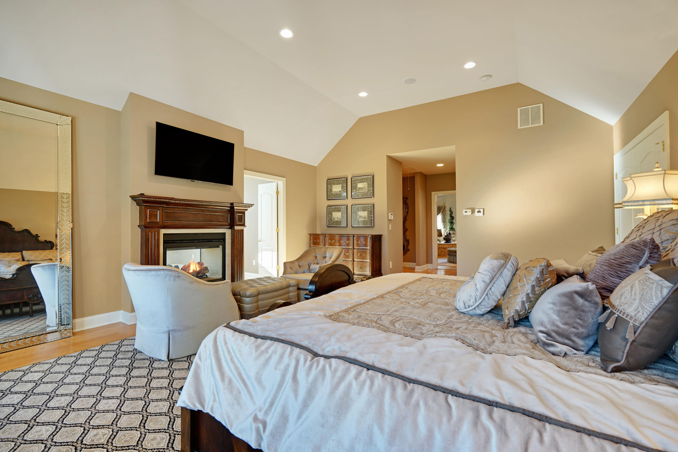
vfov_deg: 73.7
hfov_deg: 96.7
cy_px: 226
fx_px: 301
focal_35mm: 16
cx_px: 339
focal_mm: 16
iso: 100
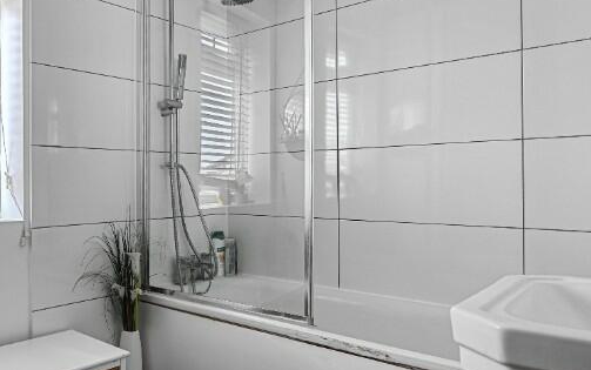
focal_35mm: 29
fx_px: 467
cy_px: 194
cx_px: 74
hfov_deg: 56.9
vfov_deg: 43.2
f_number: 8
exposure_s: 2.5
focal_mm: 14
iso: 400
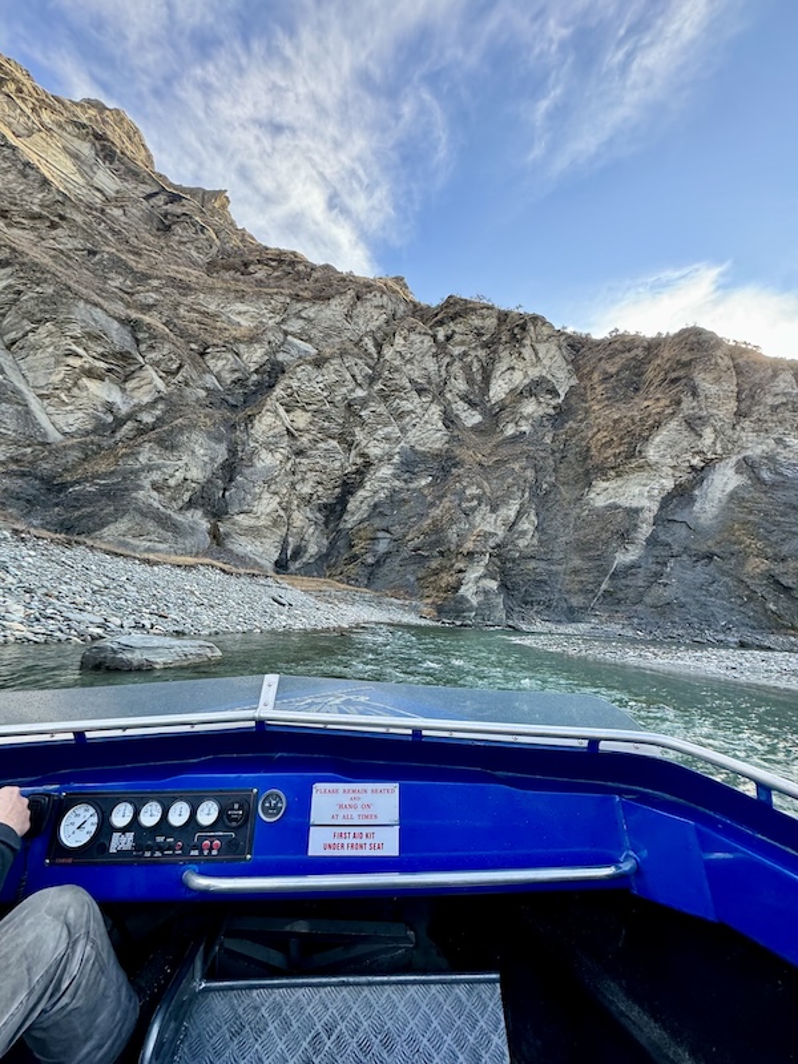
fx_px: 430
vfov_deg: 102.1
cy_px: 532
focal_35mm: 14
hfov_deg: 85.7
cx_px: 399
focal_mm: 2.22
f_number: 2.2
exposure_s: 1/139
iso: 40
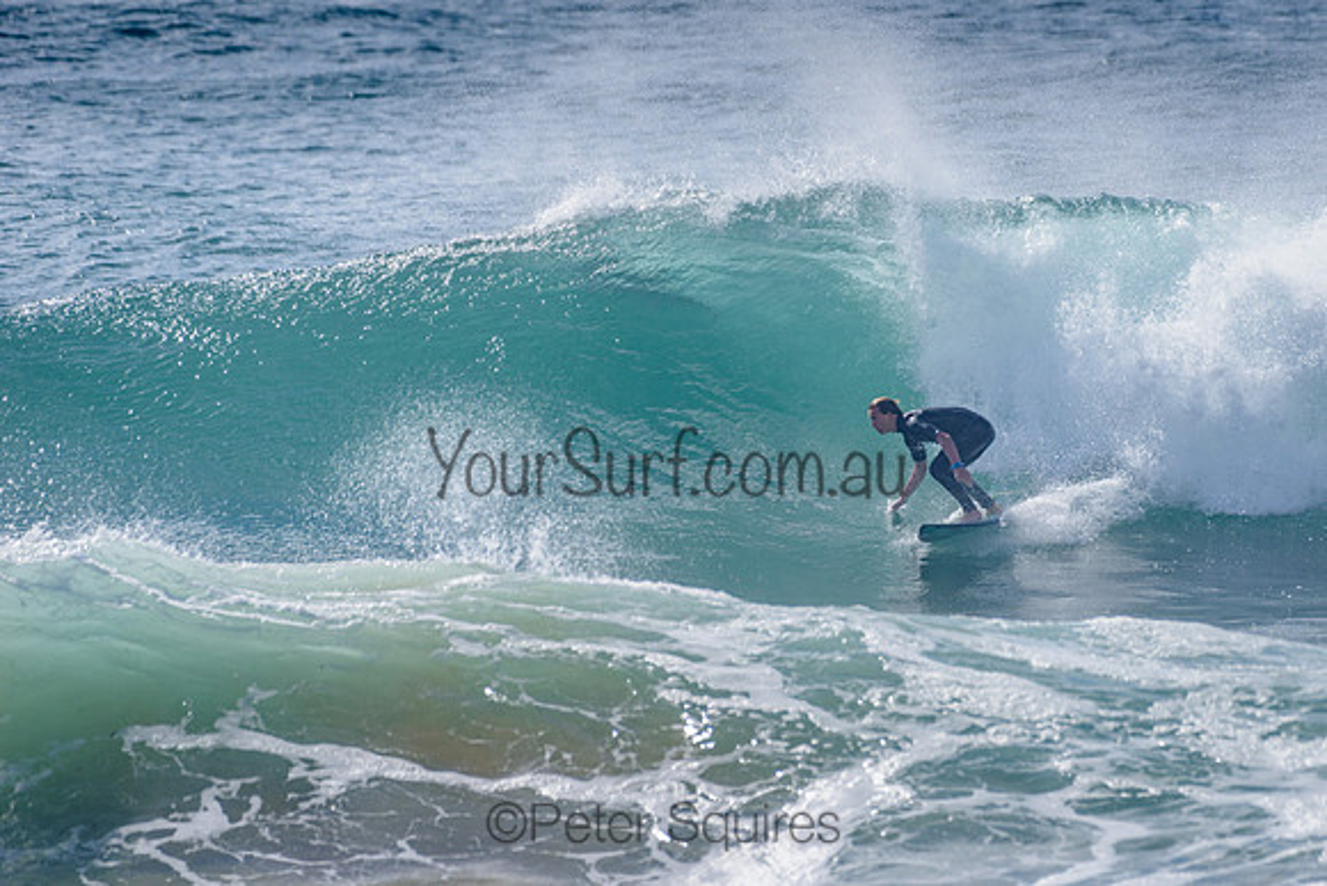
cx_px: 812
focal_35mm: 612
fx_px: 22569
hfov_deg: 3.4
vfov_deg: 2.2
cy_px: 344
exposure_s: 1/2000
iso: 100
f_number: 5.6
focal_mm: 500
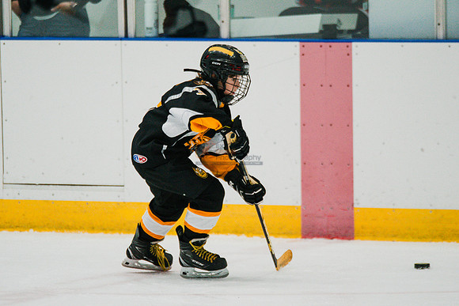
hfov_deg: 4.6
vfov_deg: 3.0
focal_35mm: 452
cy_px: 125
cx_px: 216
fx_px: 5763
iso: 3200
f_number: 3.2
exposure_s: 1/1600
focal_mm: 300
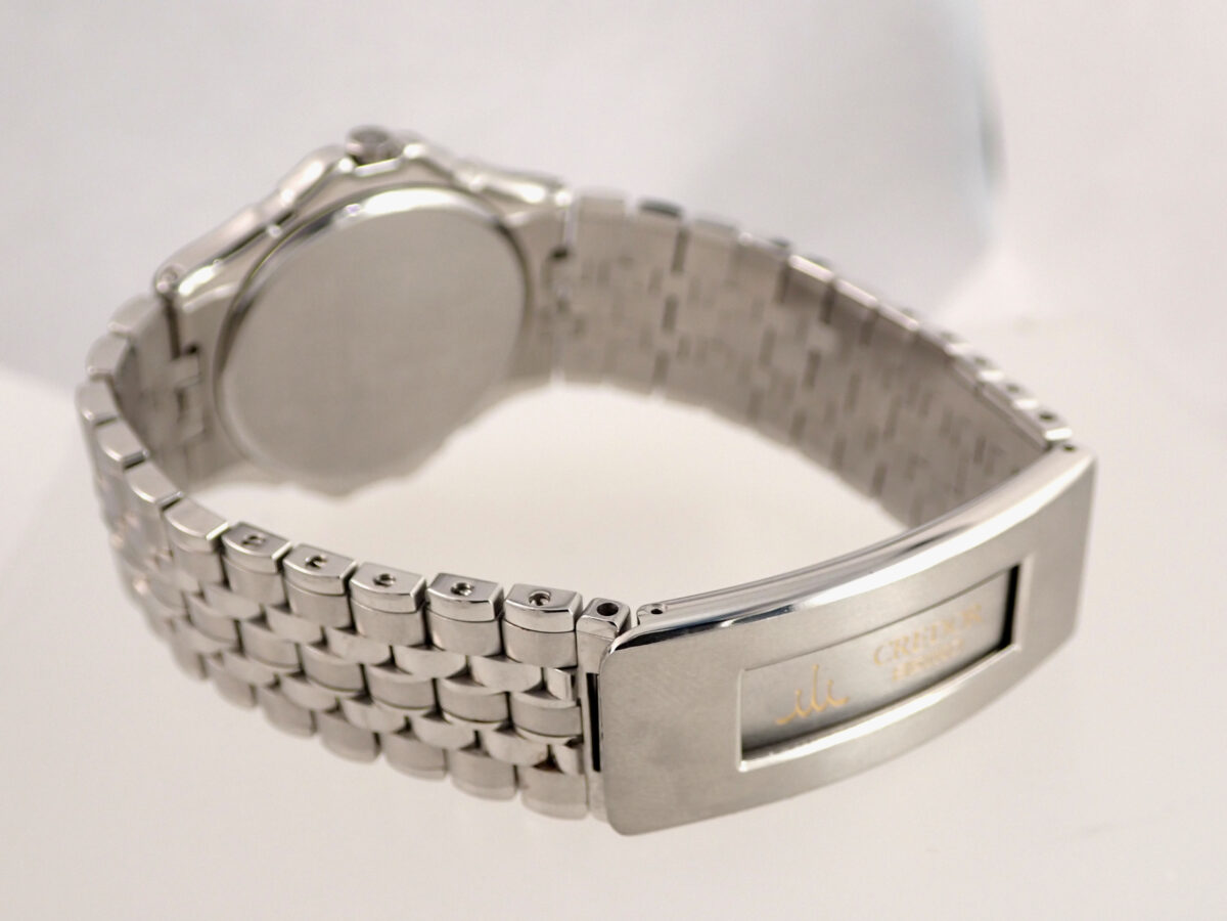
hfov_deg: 42.9
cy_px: 460
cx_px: 614
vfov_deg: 32.9
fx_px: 1560
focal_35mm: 44
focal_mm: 7.84
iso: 200
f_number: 2.9
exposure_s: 1/80
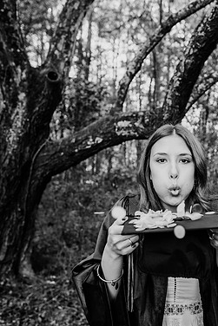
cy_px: 167
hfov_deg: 34.6
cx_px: 182
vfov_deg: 51.9
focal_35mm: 37
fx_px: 336
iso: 250
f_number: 2.8
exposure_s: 1/200
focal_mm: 24
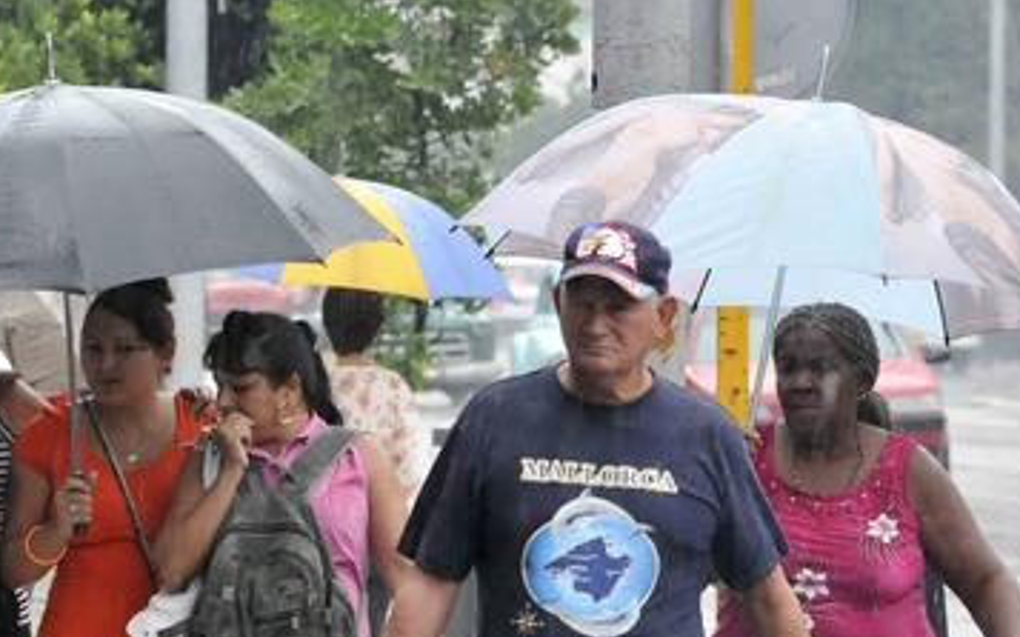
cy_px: 427
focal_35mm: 321
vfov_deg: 4.1
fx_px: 8918
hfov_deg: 6.5
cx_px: 457
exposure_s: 1/160
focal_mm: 125
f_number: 6.3
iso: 800
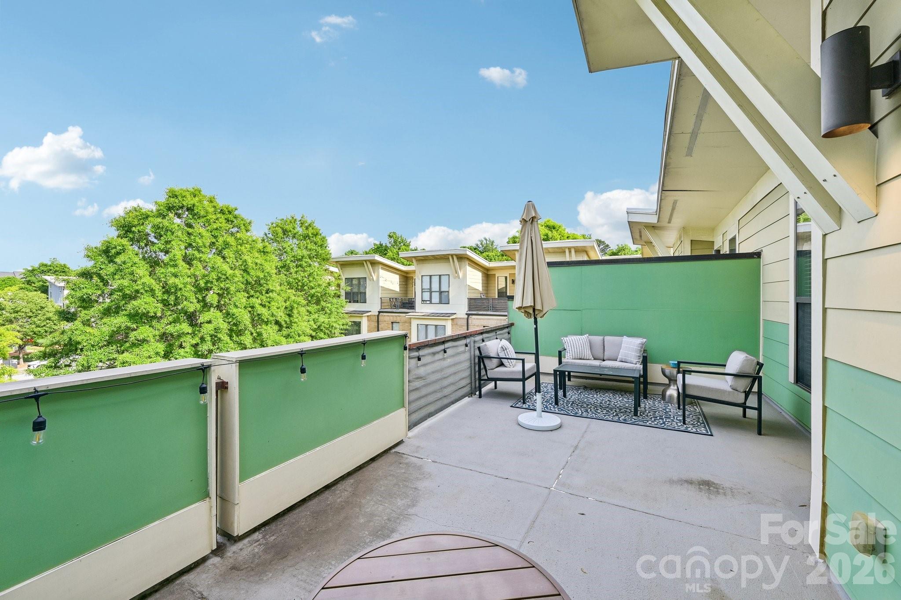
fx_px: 350
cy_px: 300
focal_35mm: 14
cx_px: 450
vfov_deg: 81.2
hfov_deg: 104.3
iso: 100
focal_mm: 14
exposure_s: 1/160
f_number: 8
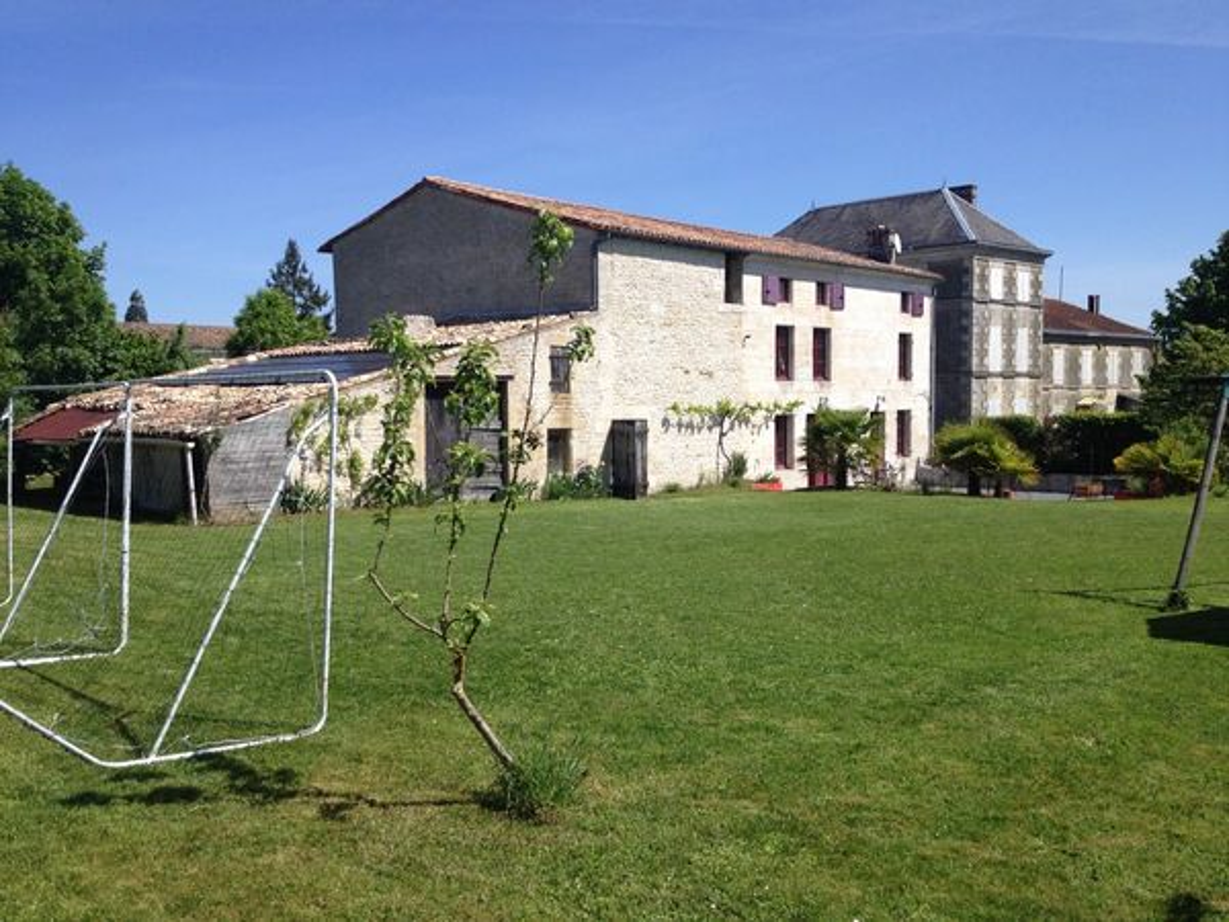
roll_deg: -1.0
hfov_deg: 52.6
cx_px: 614
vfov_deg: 40.7
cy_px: 461
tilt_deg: -8.3
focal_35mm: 35
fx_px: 1243
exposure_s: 1/1972
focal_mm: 4.28
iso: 50
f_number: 2.4
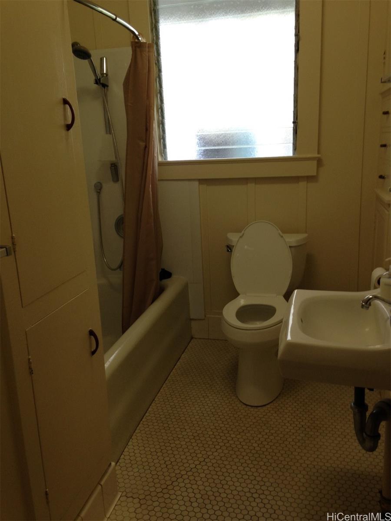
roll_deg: +2.8
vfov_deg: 55.4
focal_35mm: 33
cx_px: 196
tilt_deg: -14.9
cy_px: 260
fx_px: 497
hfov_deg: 42.9
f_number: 2.4
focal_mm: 4.12
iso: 64
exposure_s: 1/20
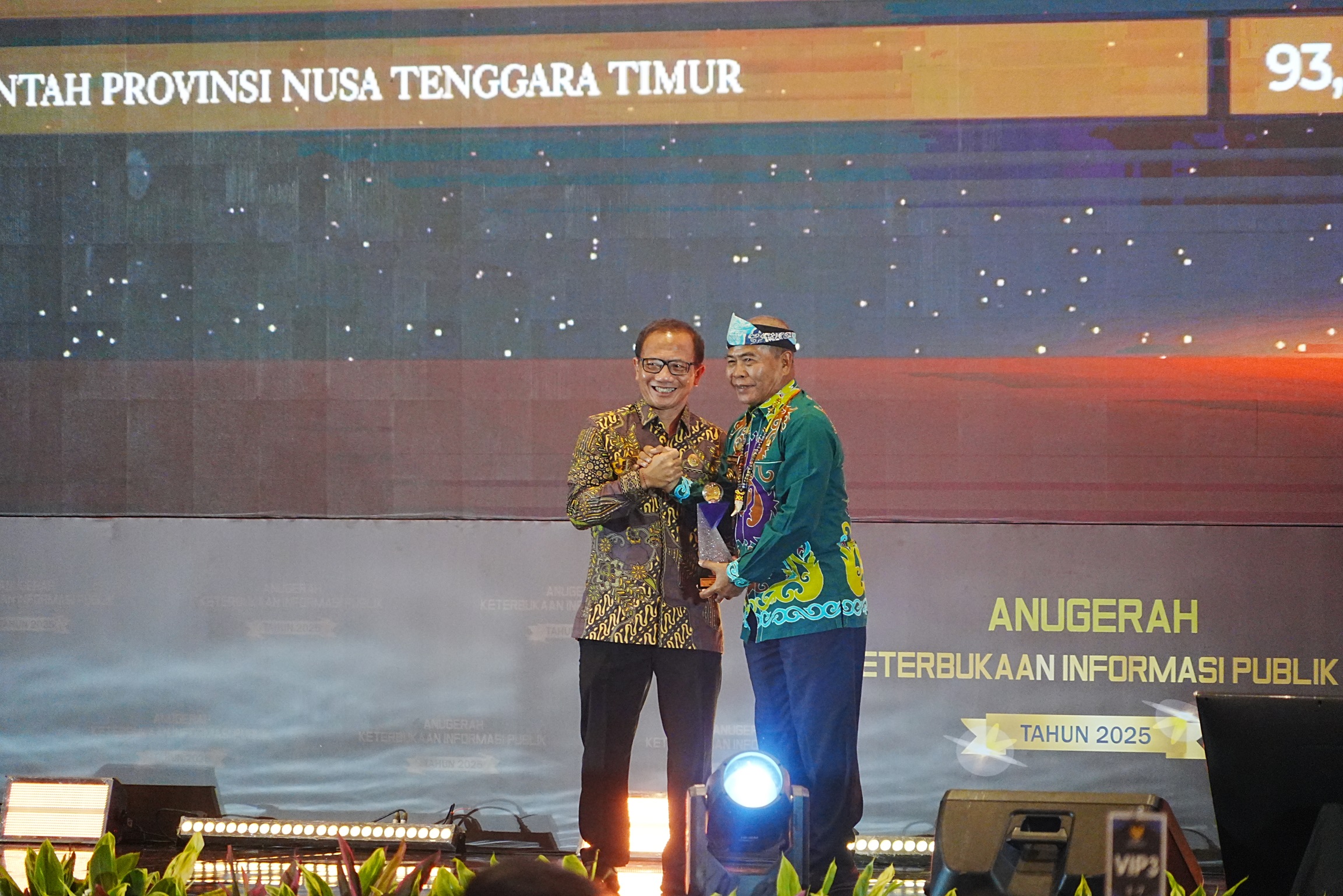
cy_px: 448
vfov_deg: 5.7
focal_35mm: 240
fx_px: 8953
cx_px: 672
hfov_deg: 8.6
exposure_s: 1/125
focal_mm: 240
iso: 6400
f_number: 6.3
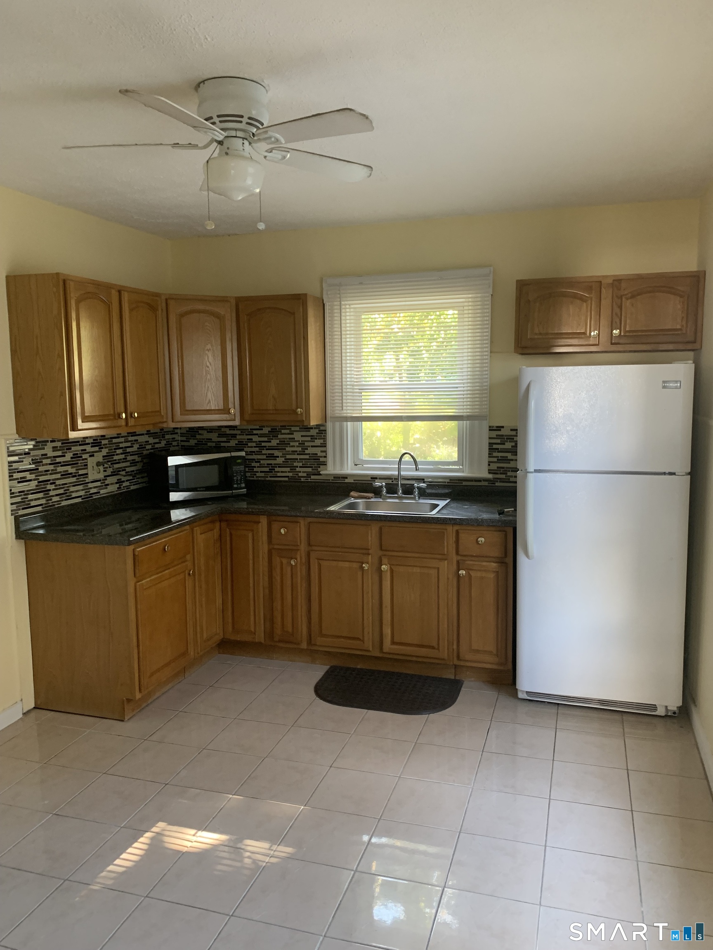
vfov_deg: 67.3
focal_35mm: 26
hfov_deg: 53.1
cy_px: 475
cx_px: 356
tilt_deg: -7.4
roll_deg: +1.1
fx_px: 714
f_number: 1.8
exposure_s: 1/60
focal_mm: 4.25
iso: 160
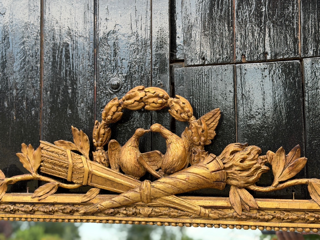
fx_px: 444
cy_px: 120
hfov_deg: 39.7
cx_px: 160
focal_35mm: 48
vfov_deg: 30.3
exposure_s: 1/361
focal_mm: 6.76
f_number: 1.78
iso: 80
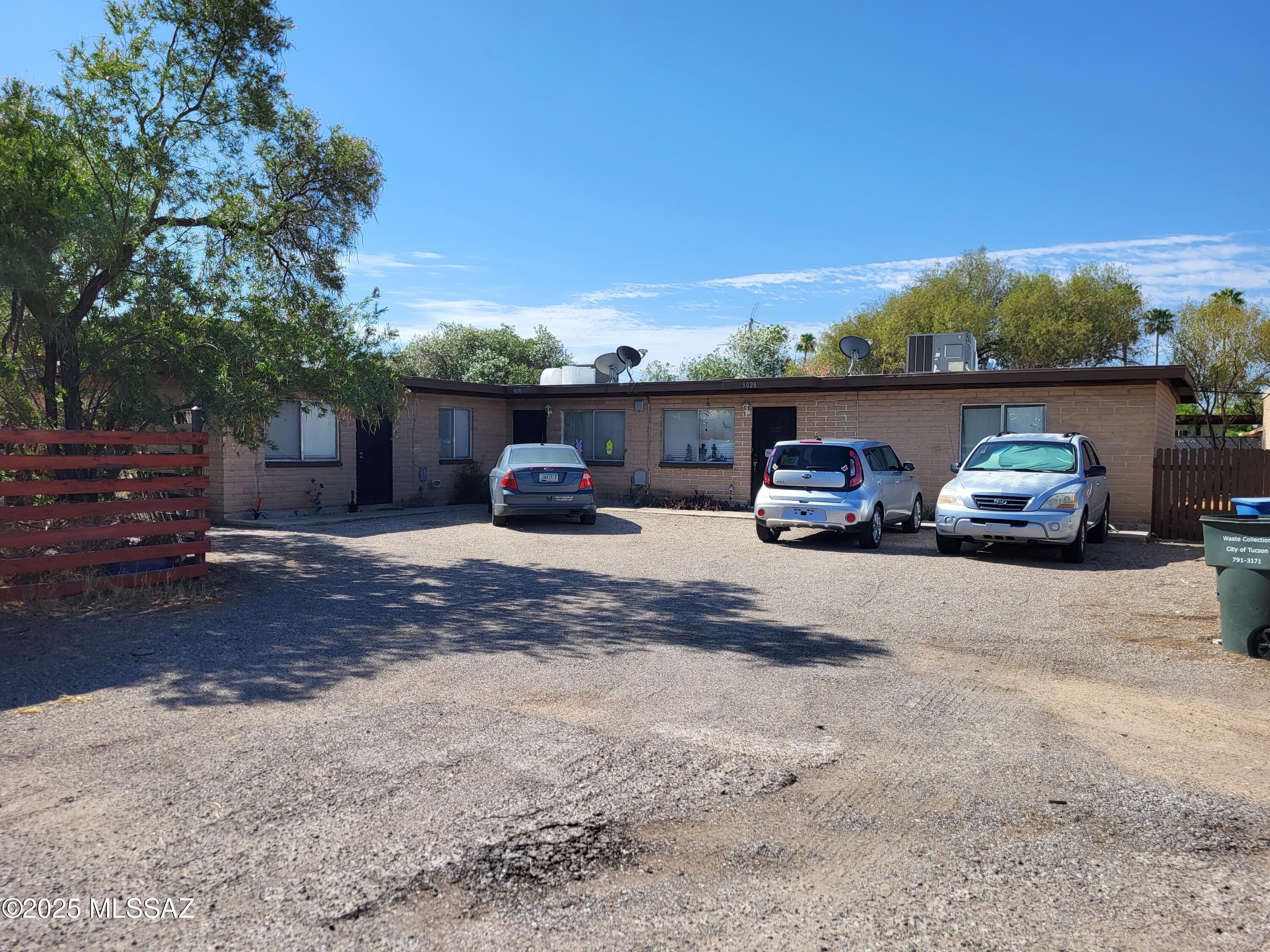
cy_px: 476
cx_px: 635
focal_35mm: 26
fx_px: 954
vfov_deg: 53.1
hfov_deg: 67.3
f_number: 1.8
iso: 40
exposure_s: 1/2186
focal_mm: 5.4
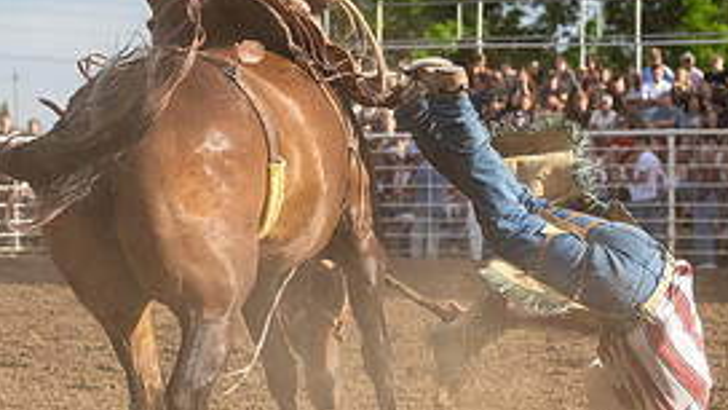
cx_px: 434
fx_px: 3784
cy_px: 241
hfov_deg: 11.0
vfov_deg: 6.2
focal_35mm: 196
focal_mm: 65
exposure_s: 1/10000
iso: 800
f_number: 3.5
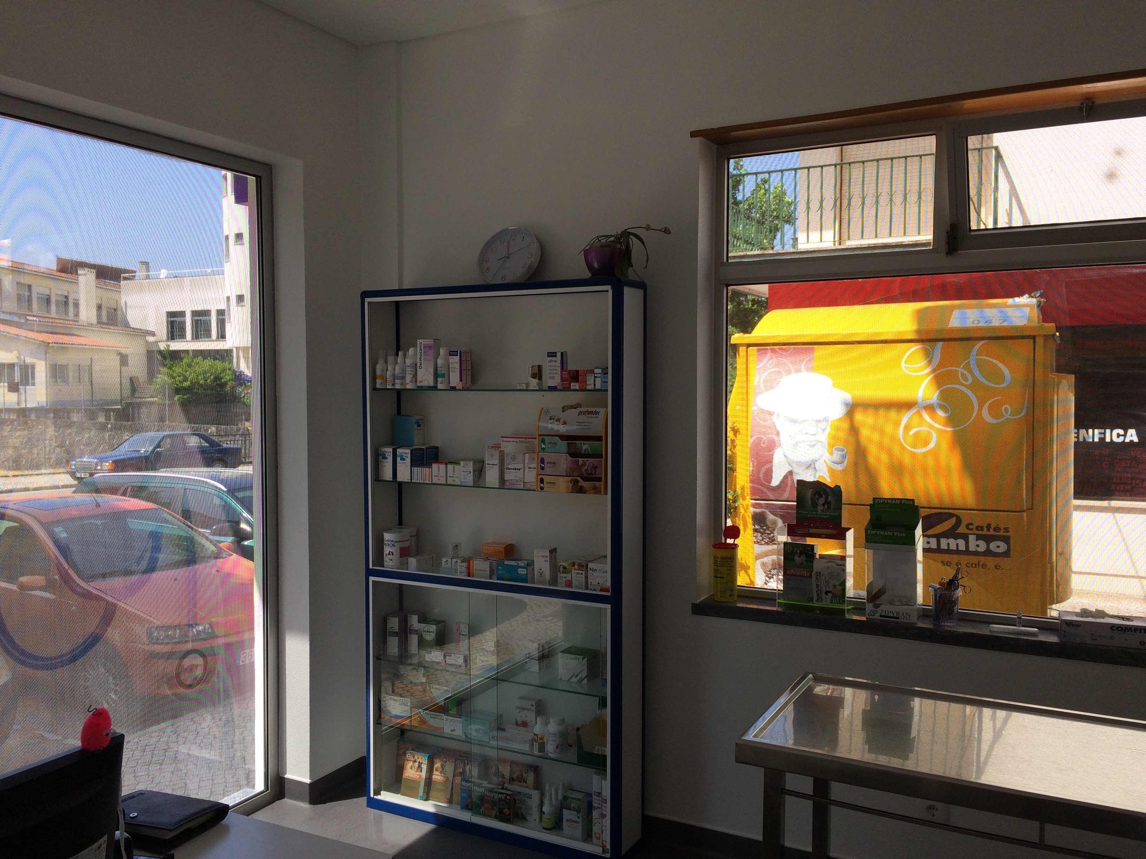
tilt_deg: -2.4
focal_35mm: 29
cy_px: 430
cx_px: 573
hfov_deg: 61.7
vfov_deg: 48.2
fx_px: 960
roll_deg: -0.5
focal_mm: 4.15
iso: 32
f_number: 2.2
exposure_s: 1/289
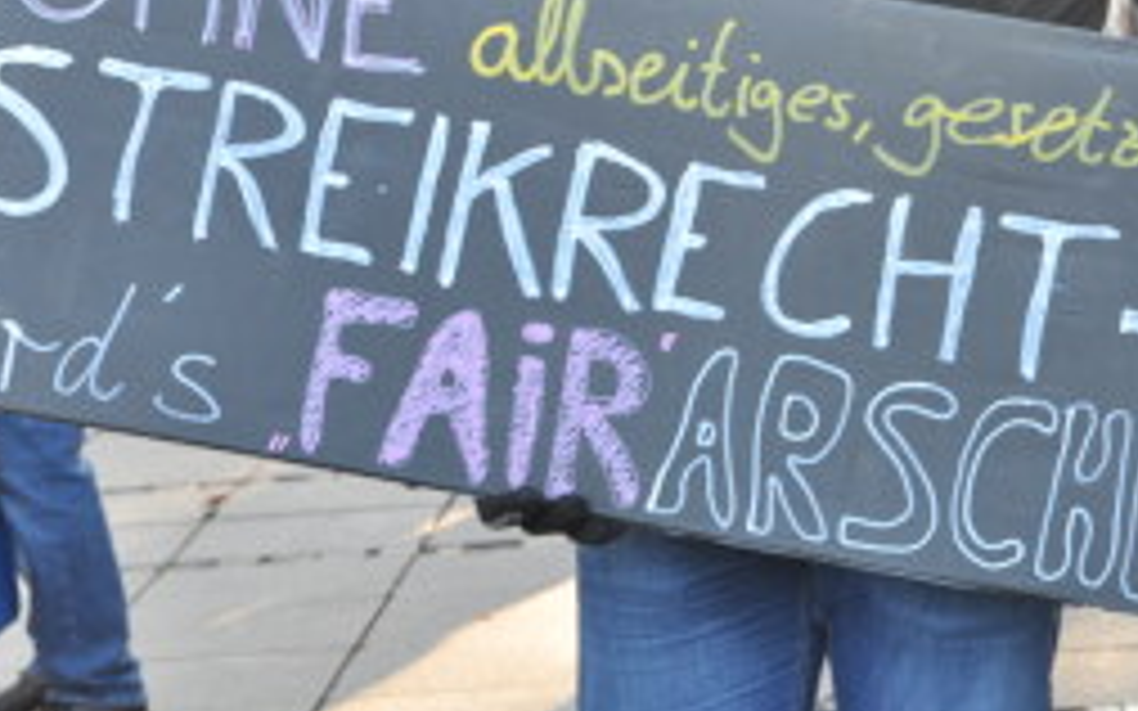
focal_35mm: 157
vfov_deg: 8.4
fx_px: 4862
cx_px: 652
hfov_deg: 13.3
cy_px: 302
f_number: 8
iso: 400
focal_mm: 65
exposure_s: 1/60
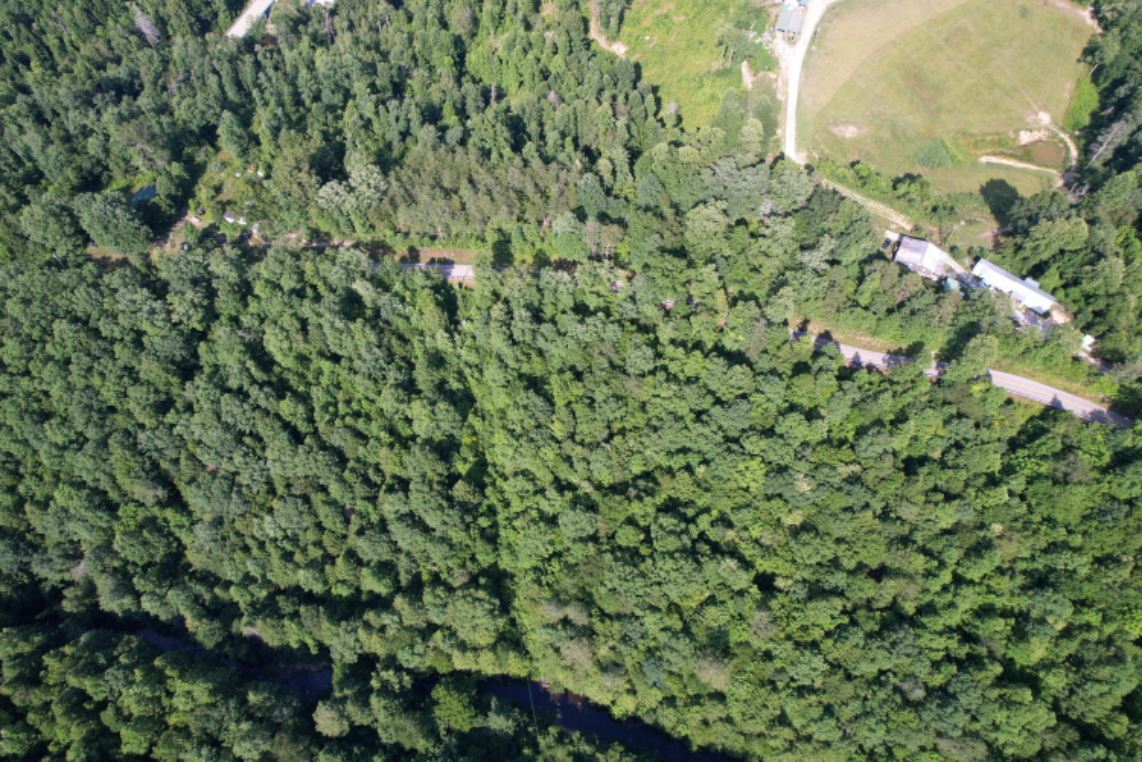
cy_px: 381
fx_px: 698
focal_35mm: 22
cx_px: 571
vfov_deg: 57.2
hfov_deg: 78.6
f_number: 2.8
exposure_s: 1/80
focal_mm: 8.38
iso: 100
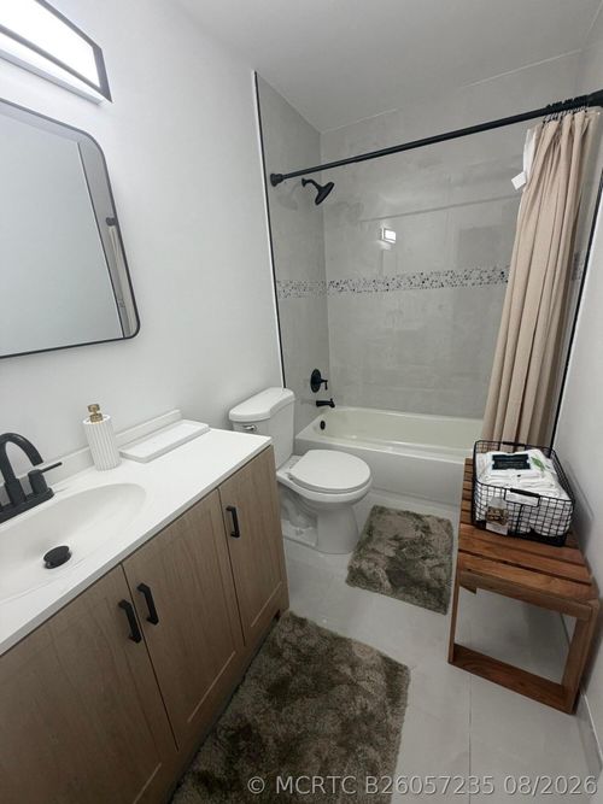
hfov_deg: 85.7
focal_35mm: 14
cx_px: 302
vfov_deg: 102.1
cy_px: 402
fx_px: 325
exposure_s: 1/120
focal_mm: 2.22
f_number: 2.2
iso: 200
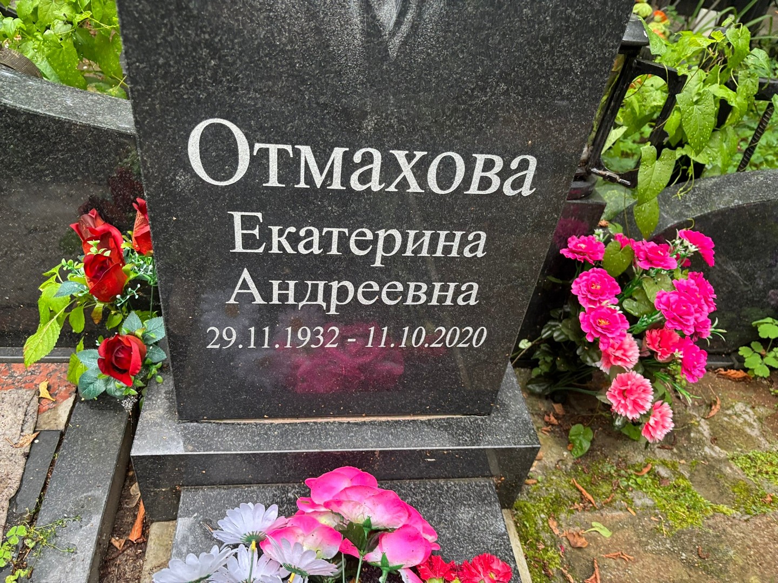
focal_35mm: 26
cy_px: 292
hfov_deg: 67.3
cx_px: 389
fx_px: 584
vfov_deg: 53.1
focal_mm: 5.96
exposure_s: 1/60
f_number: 1.6
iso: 160
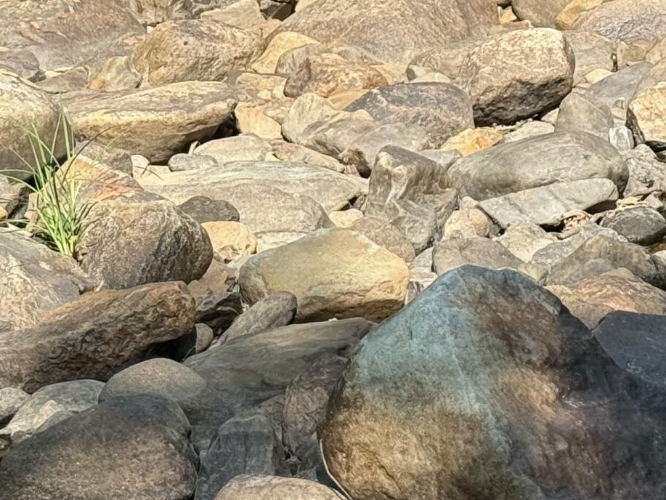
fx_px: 3021
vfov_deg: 9.4
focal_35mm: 157
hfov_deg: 12.3
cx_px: 824
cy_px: -23
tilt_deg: -7.6
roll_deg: +3.7
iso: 80
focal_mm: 6.76
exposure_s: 1/2033
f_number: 1.78
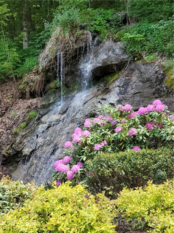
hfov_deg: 28.0
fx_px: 349
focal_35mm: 52
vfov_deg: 36.8
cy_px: 116
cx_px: 87
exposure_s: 1/119
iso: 80
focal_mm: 6
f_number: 2.4
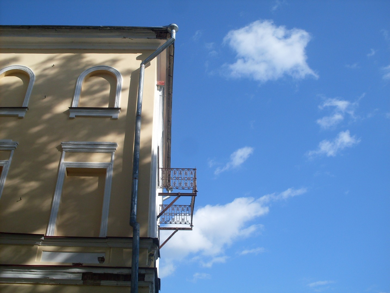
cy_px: 146
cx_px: 195
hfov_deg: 49.0
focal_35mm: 38
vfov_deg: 37.7
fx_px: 428
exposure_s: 1/180
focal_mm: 6.3
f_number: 8.4
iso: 80
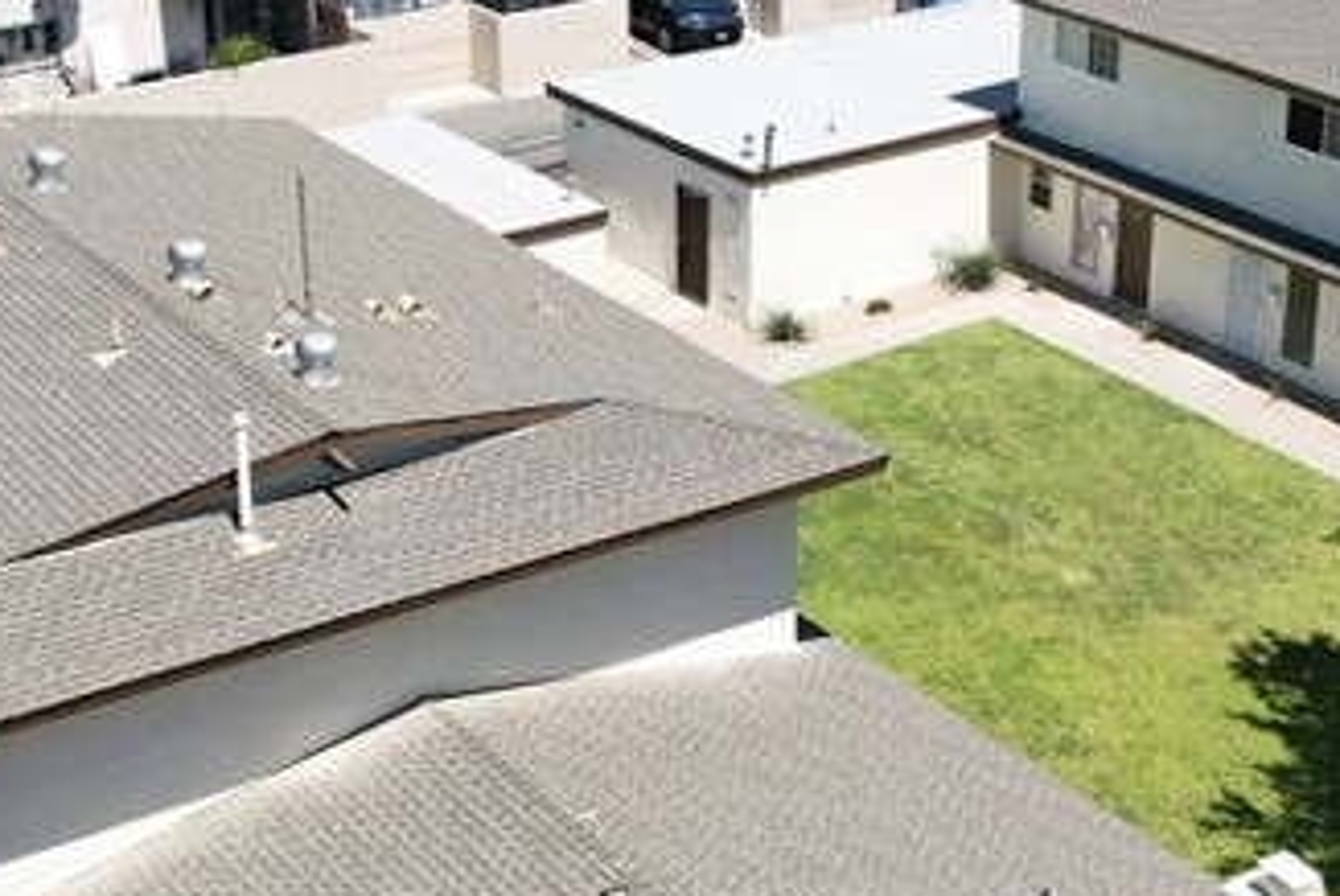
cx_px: 666
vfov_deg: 19.8
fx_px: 2571
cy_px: 384
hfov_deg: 29.2
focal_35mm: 69
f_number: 2.8
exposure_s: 1/1600
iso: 100
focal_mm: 8.38
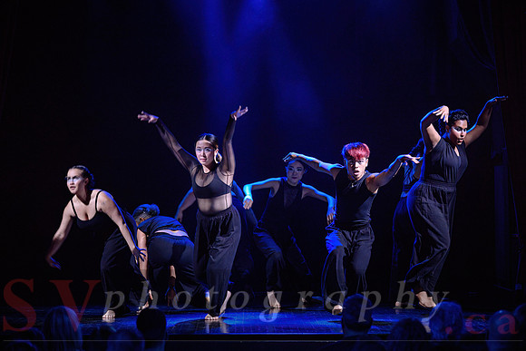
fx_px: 1852
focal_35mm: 127
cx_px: 263
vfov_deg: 10.8
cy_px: 176
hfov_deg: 16.2
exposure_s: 1/200
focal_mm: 122
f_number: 2.8
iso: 1600
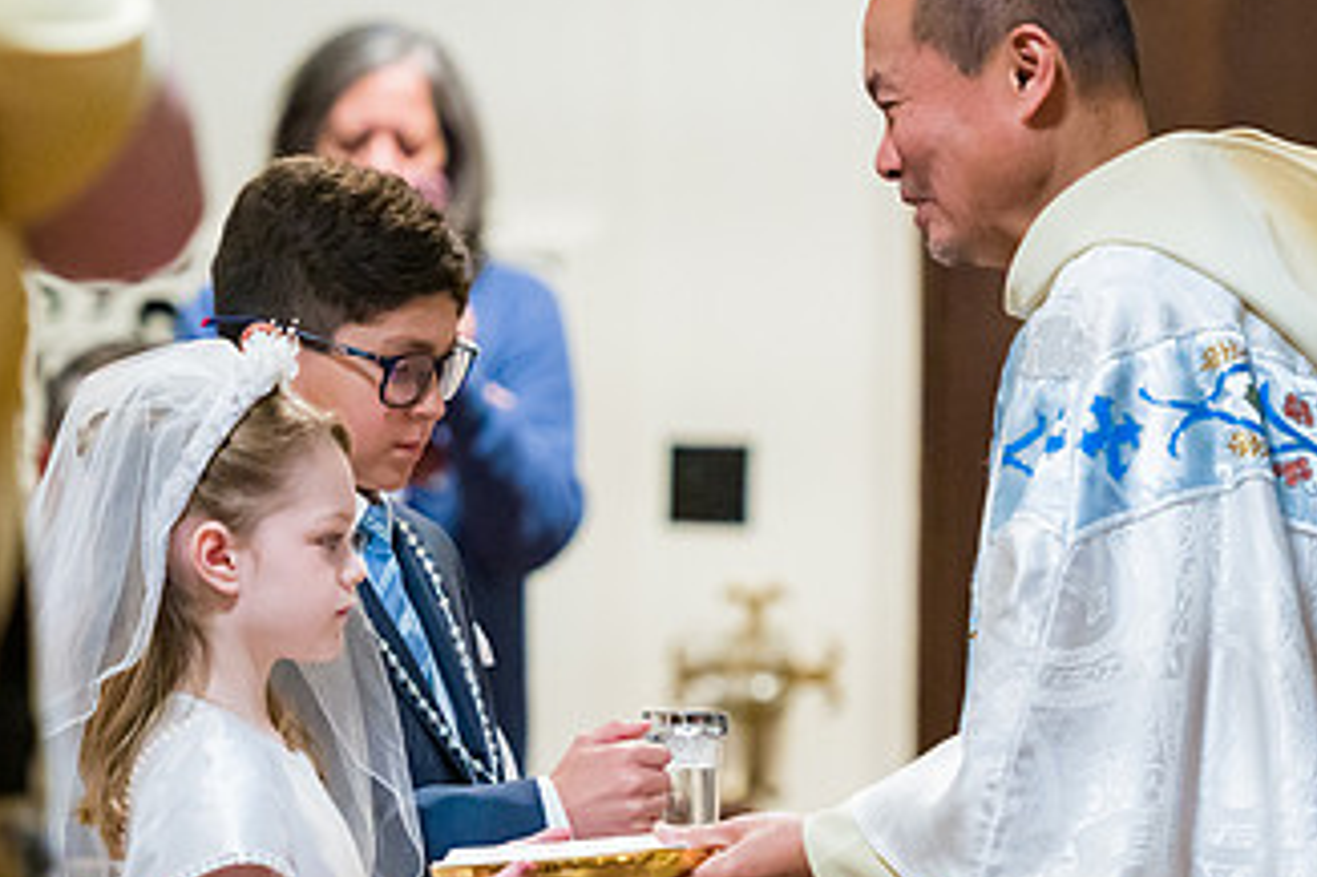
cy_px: 554
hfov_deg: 8.0
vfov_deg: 5.3
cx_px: 634
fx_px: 9433
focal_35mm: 258
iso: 6400
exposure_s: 1/250
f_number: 3.2
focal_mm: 145
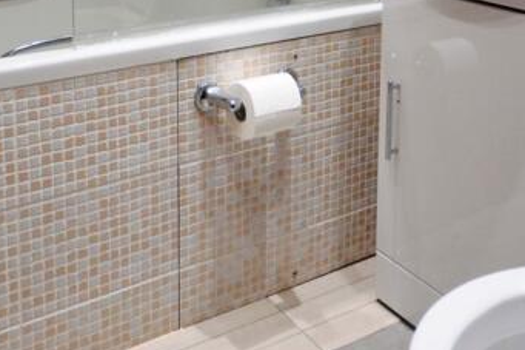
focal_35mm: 45
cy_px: -103
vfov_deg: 25.7
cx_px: 180
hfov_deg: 43.1
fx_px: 656
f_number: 4
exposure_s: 1/60
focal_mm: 10
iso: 500
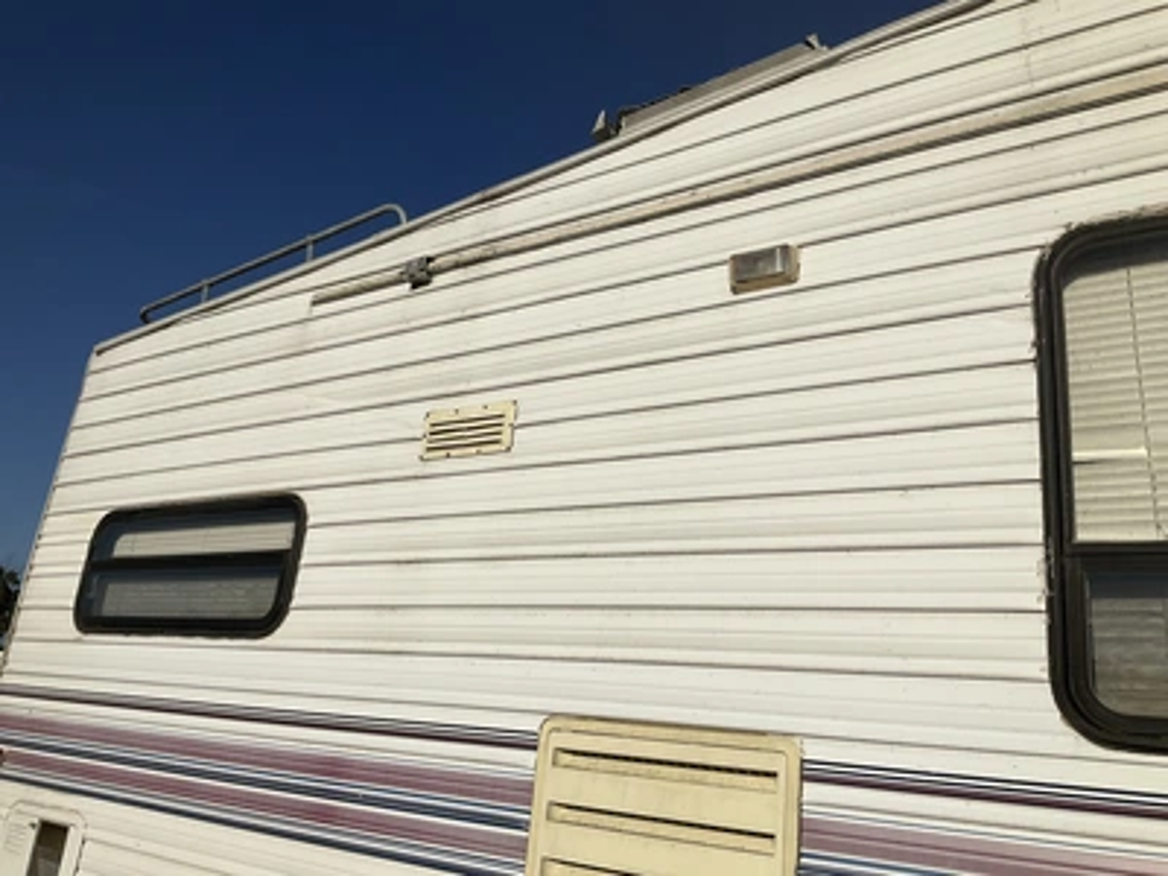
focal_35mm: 29
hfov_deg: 61.7
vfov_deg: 48.2
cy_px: 438
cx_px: 584
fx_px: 979
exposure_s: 1/8621
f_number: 1.8
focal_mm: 3
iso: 25
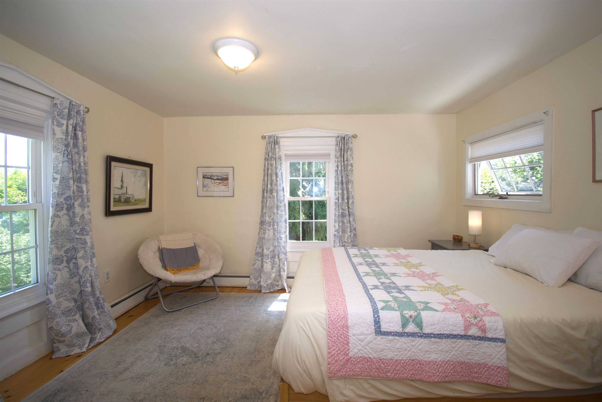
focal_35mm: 15
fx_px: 251
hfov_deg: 100.4
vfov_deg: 77.3
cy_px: 201
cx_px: 301
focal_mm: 10
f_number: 5
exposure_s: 1/200
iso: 450
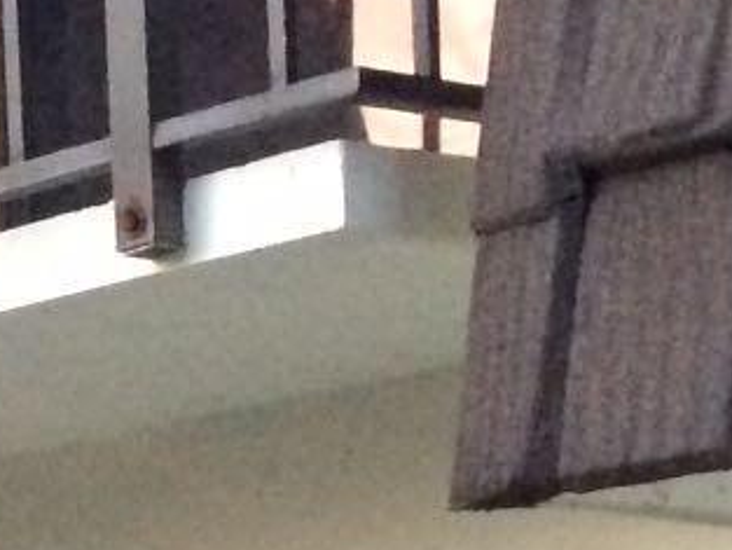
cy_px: 1027
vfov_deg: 7.3
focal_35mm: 196
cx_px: -1158
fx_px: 4146
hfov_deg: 8.9
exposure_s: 1/30
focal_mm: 4.12
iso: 320
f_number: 2.2
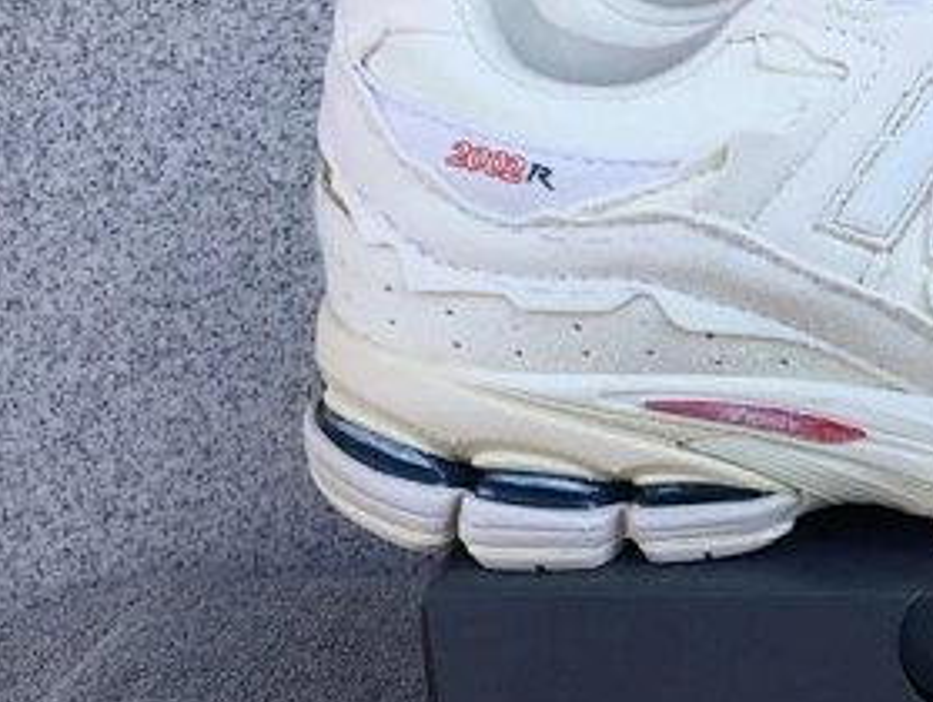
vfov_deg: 20.7
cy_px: 451
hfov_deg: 25.5
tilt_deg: -18.3
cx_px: 1010
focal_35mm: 71
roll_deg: -0.7
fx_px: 1916
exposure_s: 1/365
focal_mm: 3.3
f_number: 2.4
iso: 25
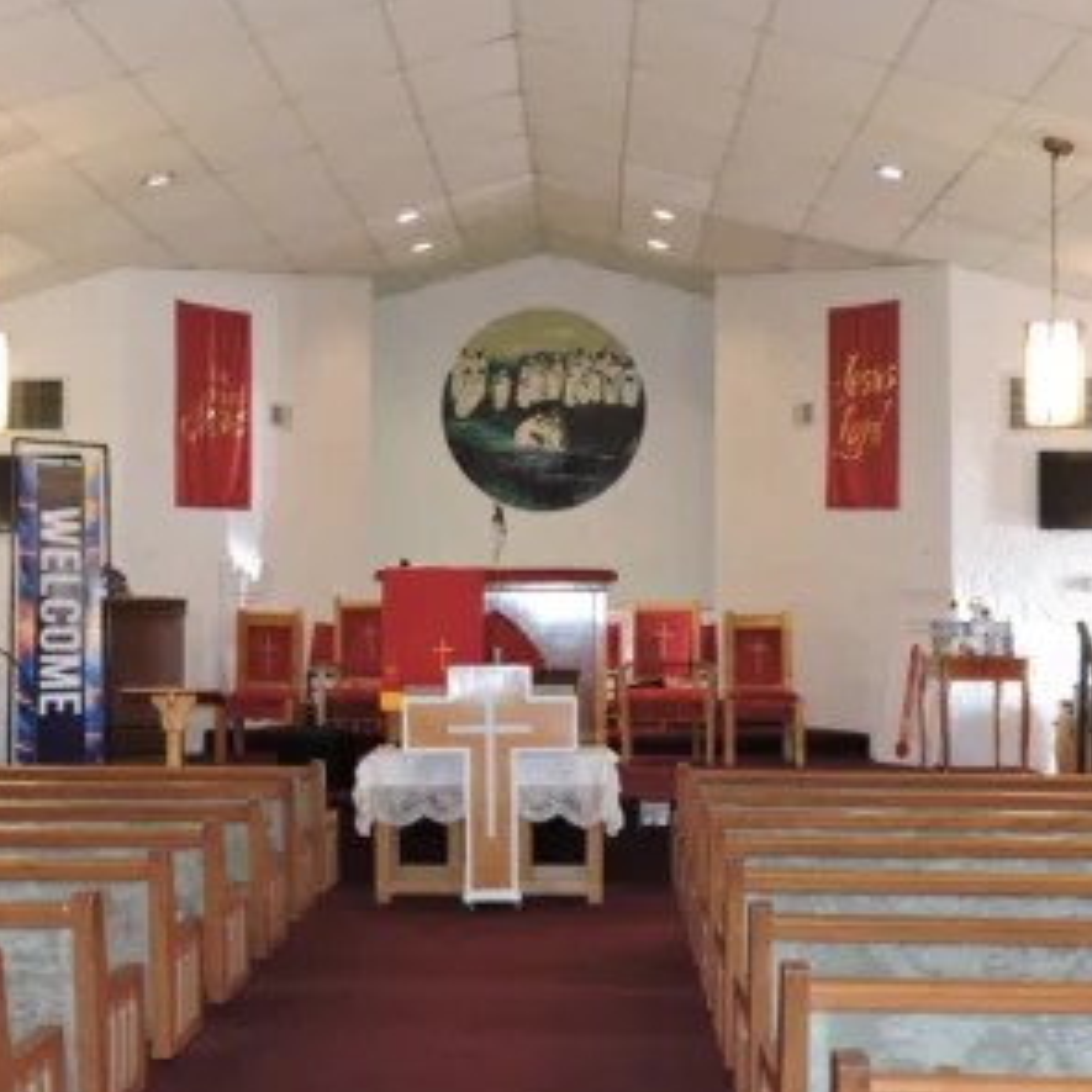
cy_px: 548
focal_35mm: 60
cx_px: 455
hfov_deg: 28.6
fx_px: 2141
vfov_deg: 28.6
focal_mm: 8.9
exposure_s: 1/30
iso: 560
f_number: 3.6
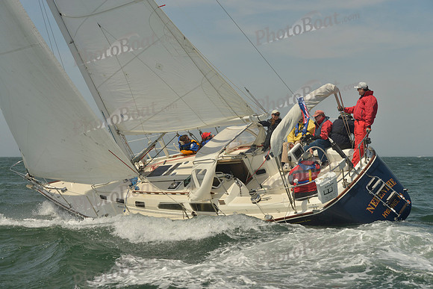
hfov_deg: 28.8
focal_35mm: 70
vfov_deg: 19.5
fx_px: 842
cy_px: 144
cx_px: 216
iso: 200
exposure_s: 1/1250
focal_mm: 70
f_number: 9
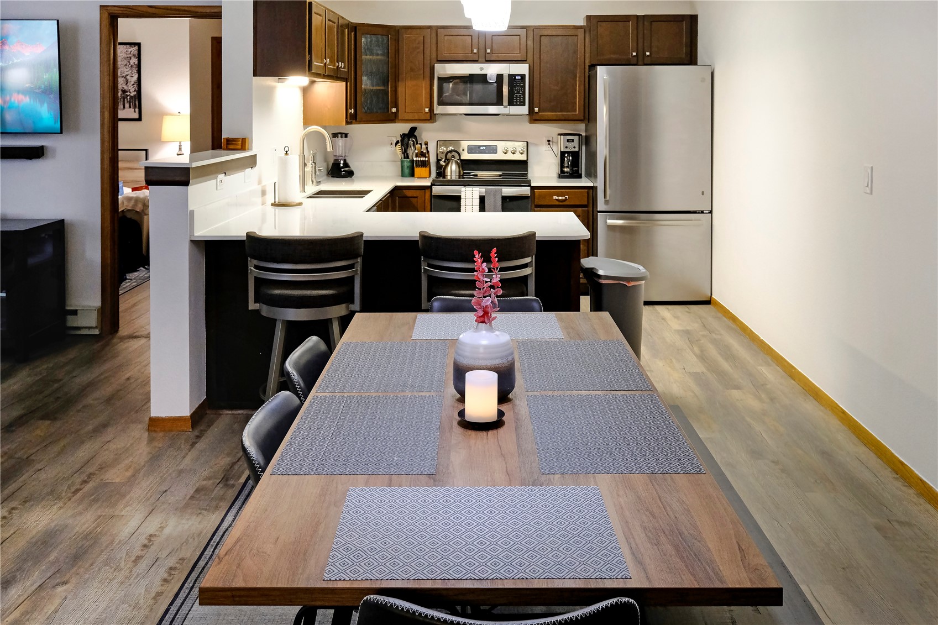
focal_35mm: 33
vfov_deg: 40.0
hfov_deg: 57.2
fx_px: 860
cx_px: 469
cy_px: 312
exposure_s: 1/25
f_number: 5.6
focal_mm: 21.9
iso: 1600
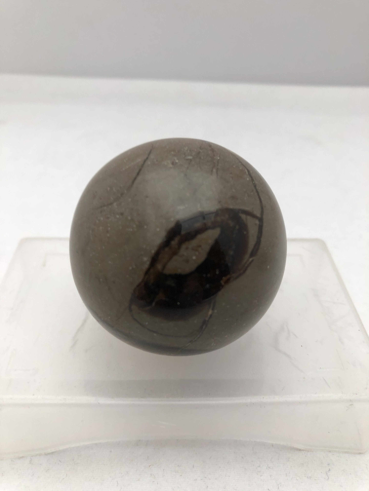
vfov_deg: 63.4
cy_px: 246
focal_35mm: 28
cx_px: 184
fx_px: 398
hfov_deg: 49.7
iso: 25
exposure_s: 1/40
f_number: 1.8
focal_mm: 3.99
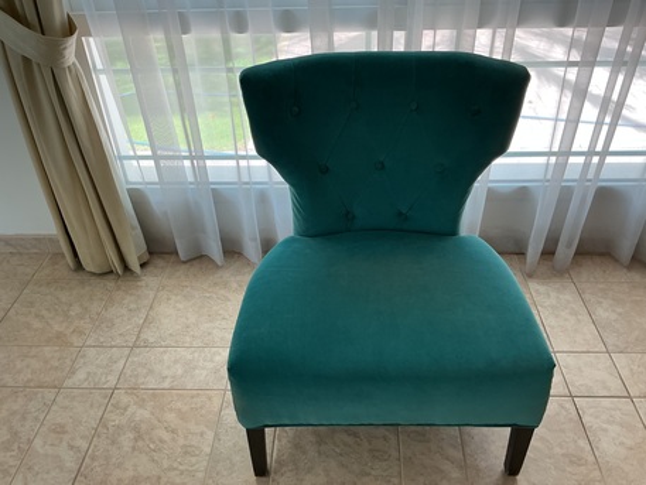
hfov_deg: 61.6
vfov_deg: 48.2
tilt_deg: -35.1
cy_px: 242
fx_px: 541
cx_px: 323
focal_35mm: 29
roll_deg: +1.5
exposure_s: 1/120
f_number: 1.8
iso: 64
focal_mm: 3
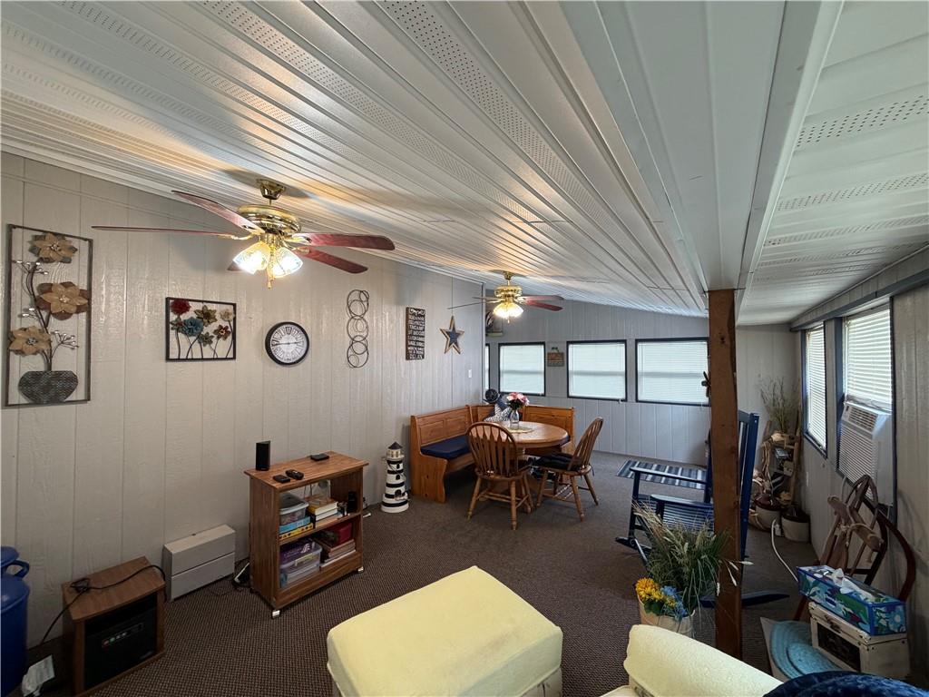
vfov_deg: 85.7
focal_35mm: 14
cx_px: 464
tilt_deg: +0.9
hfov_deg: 102.1
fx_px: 376
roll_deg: +0.1
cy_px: 348
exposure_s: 1/120
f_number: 2.2
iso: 250
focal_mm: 2.22
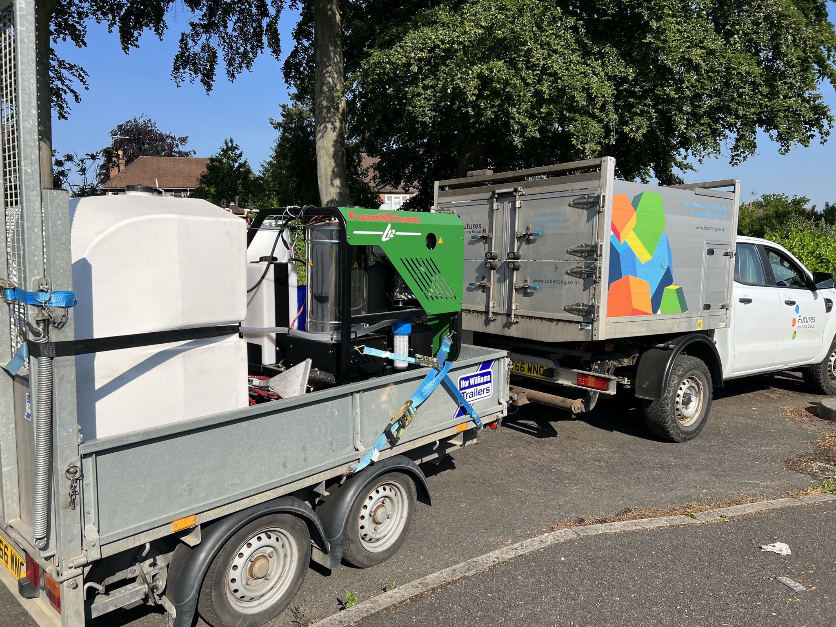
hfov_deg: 67.3
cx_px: 418
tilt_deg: -6.7
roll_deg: +1.2
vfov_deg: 53.1
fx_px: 628
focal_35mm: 26
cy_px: 314
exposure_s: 1/4630
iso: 50
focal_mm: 5.7
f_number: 1.5
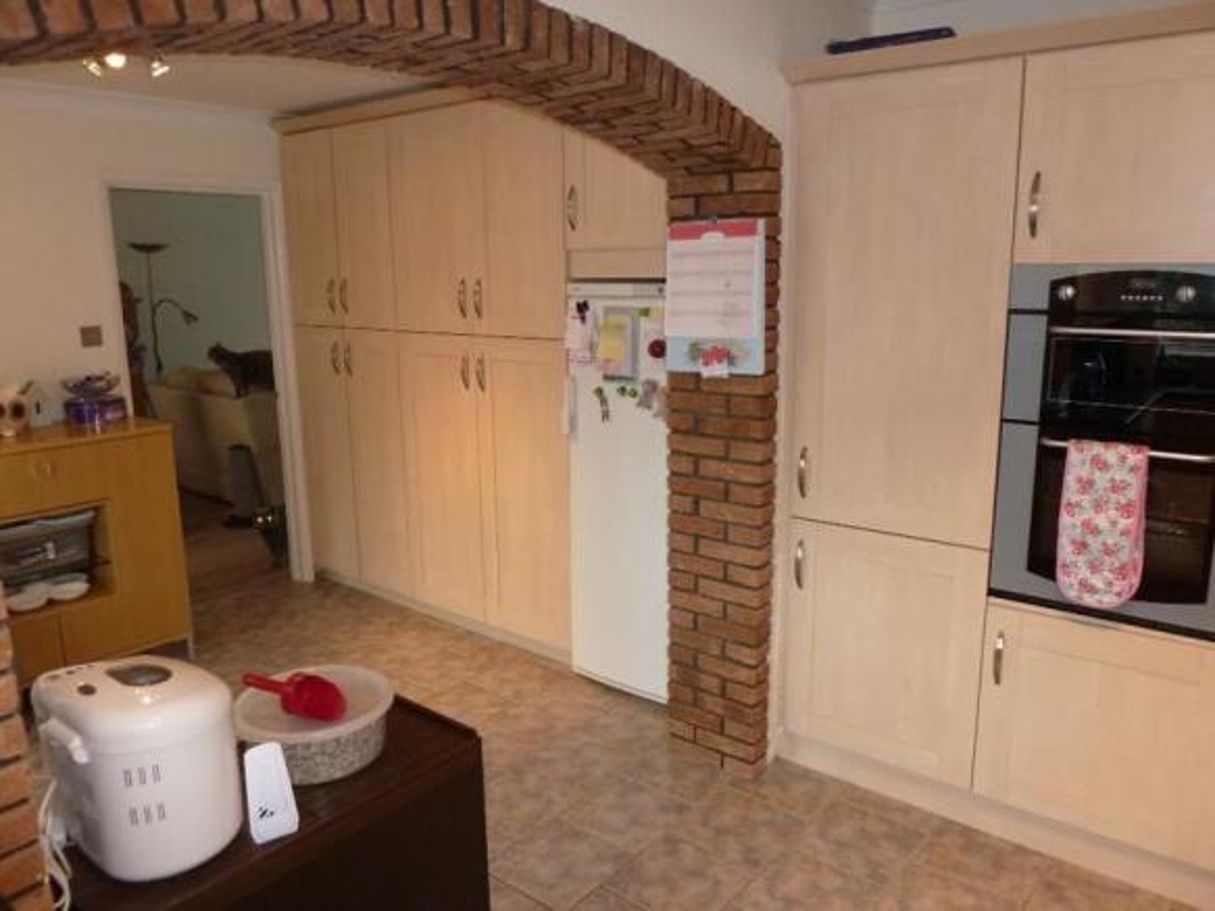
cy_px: 456
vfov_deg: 54.9
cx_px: 608
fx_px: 877
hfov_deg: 69.4
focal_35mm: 25
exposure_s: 1/30
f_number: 3.3
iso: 250
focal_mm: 4.1
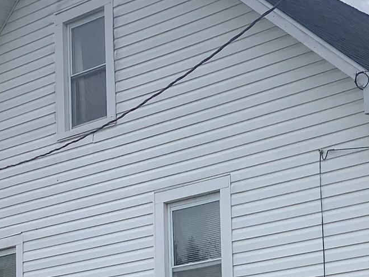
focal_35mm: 97
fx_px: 1034
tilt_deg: +5.8
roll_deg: +2.5
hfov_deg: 19.9
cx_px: 327
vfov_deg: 15.0
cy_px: 276
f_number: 2.4
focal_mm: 3.3
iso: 25
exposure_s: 1/702
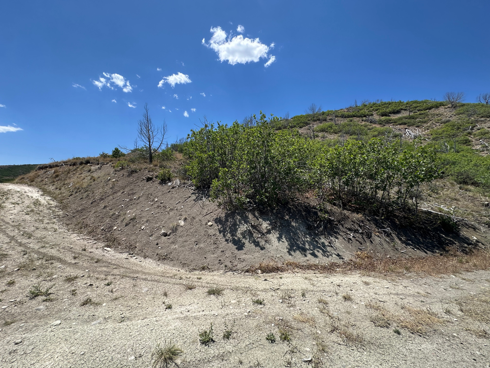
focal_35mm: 14
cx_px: 245
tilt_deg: +2.1
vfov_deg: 85.7
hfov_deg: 102.1
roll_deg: +0.4
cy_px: 184
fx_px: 198
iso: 40
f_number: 2.2
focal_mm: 2.22
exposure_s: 1/1473
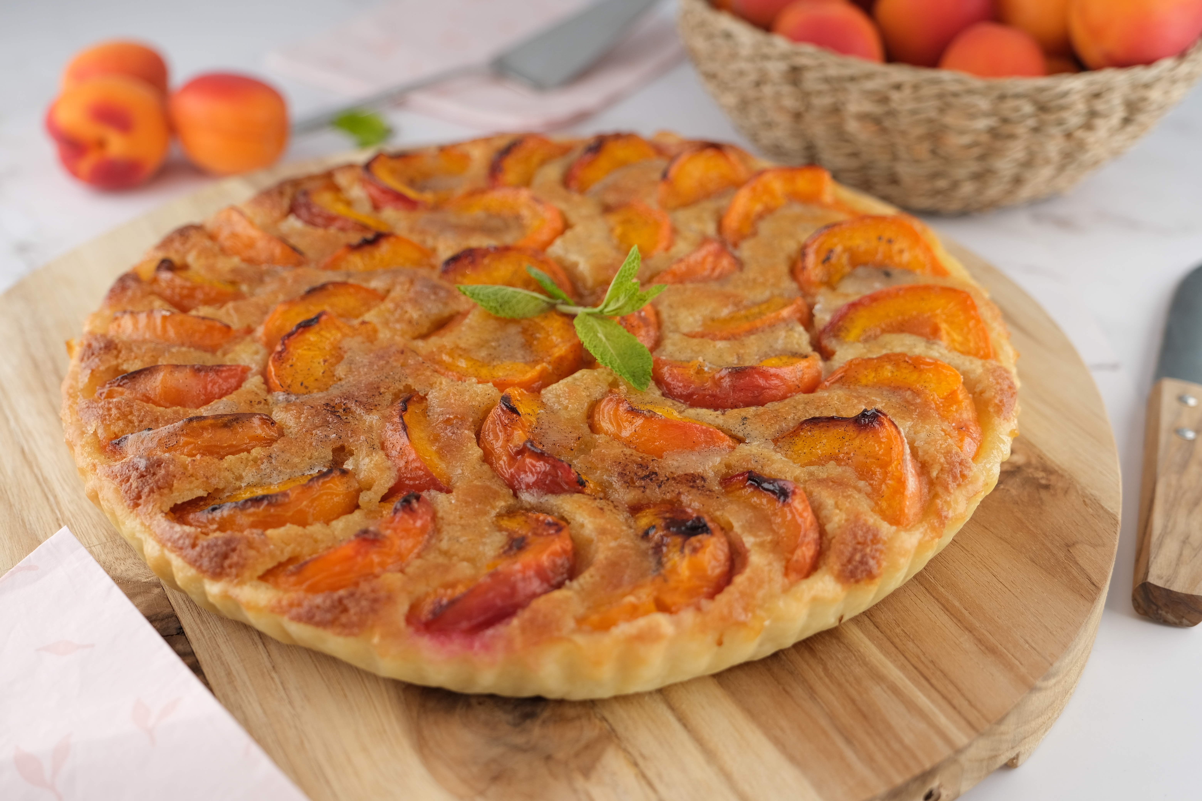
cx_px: 601
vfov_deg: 29.9
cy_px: 400
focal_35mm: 45
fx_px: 1502
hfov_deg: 43.6
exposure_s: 1/500
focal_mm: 30.2
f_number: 2.8
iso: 160
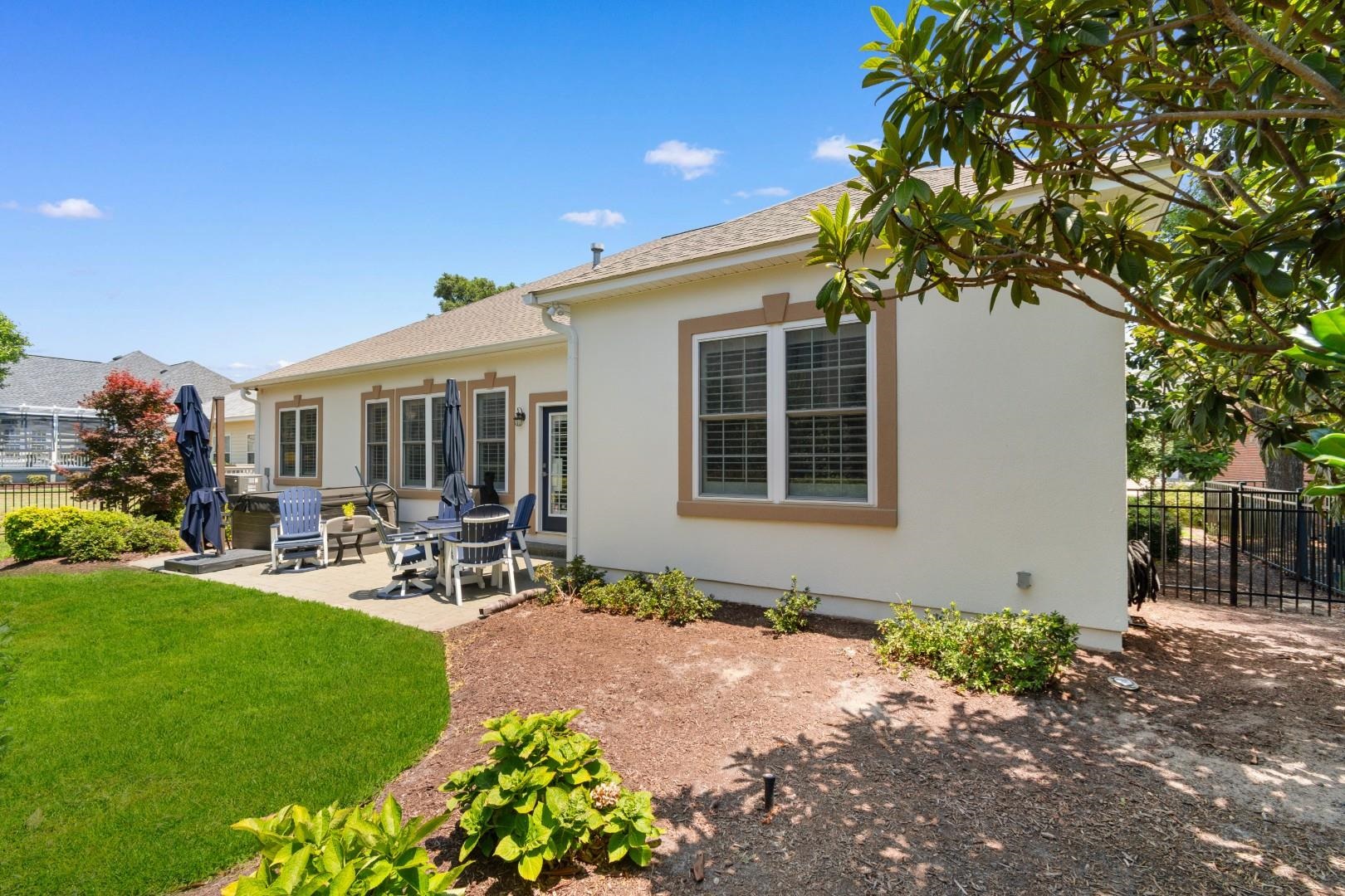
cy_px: 448
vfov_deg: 77.3
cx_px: 672
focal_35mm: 15
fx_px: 560
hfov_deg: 100.4
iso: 100
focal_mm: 10
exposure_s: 1/160
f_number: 6.3
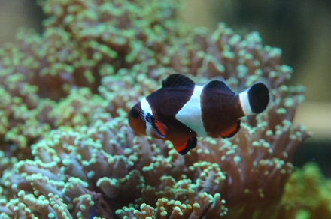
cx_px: 166
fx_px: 689
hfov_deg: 27.0
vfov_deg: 18.1
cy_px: 110
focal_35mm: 75
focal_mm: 50
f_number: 5
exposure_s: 1/100
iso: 800
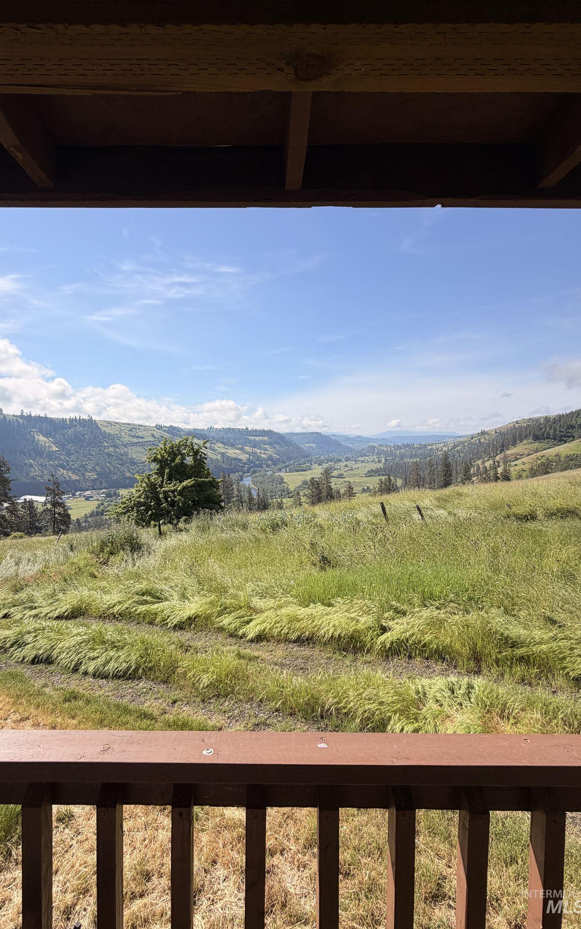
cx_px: 263
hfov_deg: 74.6
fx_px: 380
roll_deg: -0.7
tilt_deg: -2.9
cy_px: 467
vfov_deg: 101.5
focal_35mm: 15
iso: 20
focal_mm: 2.22
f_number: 2.2
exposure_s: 1/1068
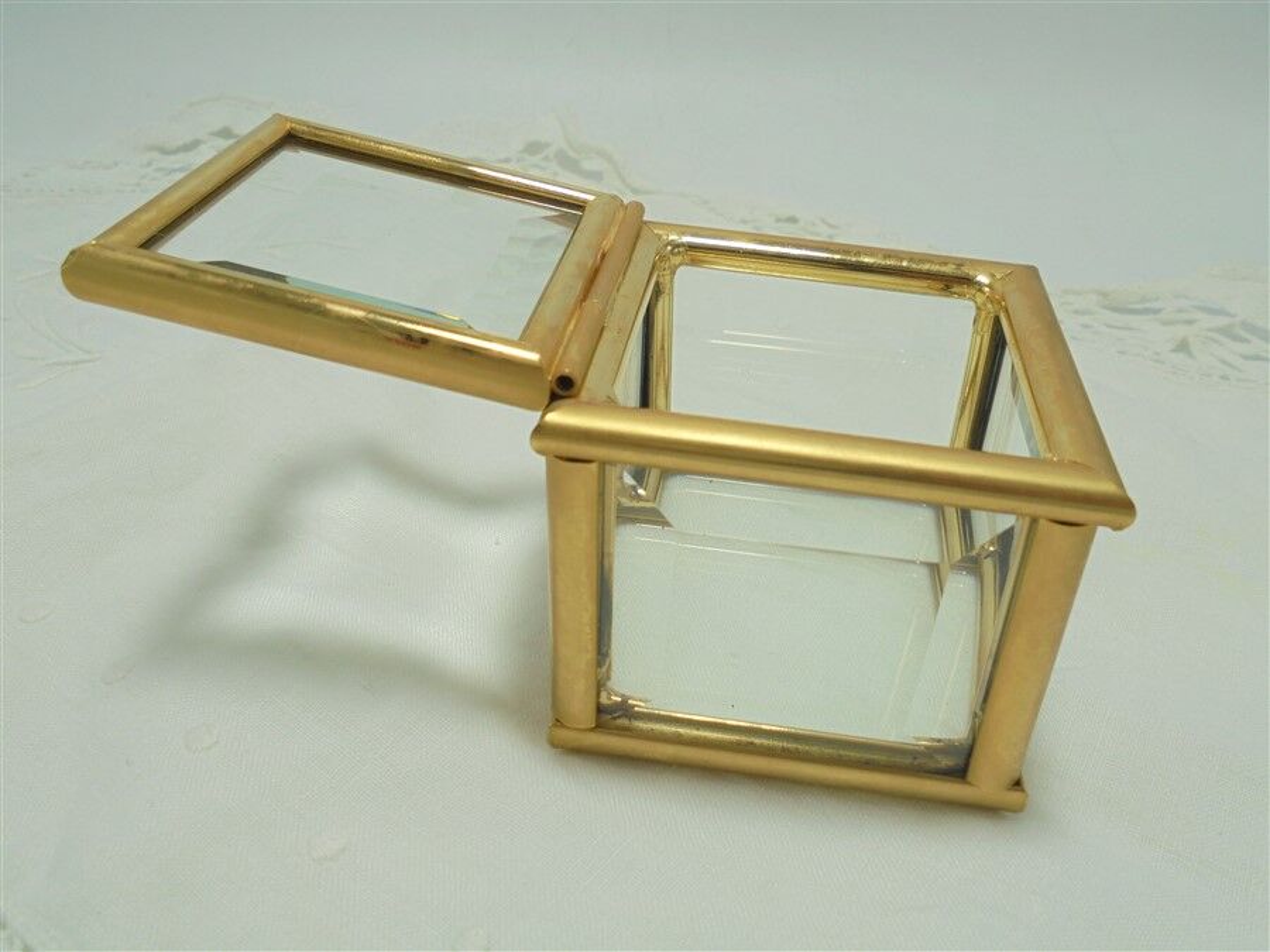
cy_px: 476
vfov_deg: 48.2
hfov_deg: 61.7
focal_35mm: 29
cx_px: 635
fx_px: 1064
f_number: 3.7
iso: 100
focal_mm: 5.3
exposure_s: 1/100
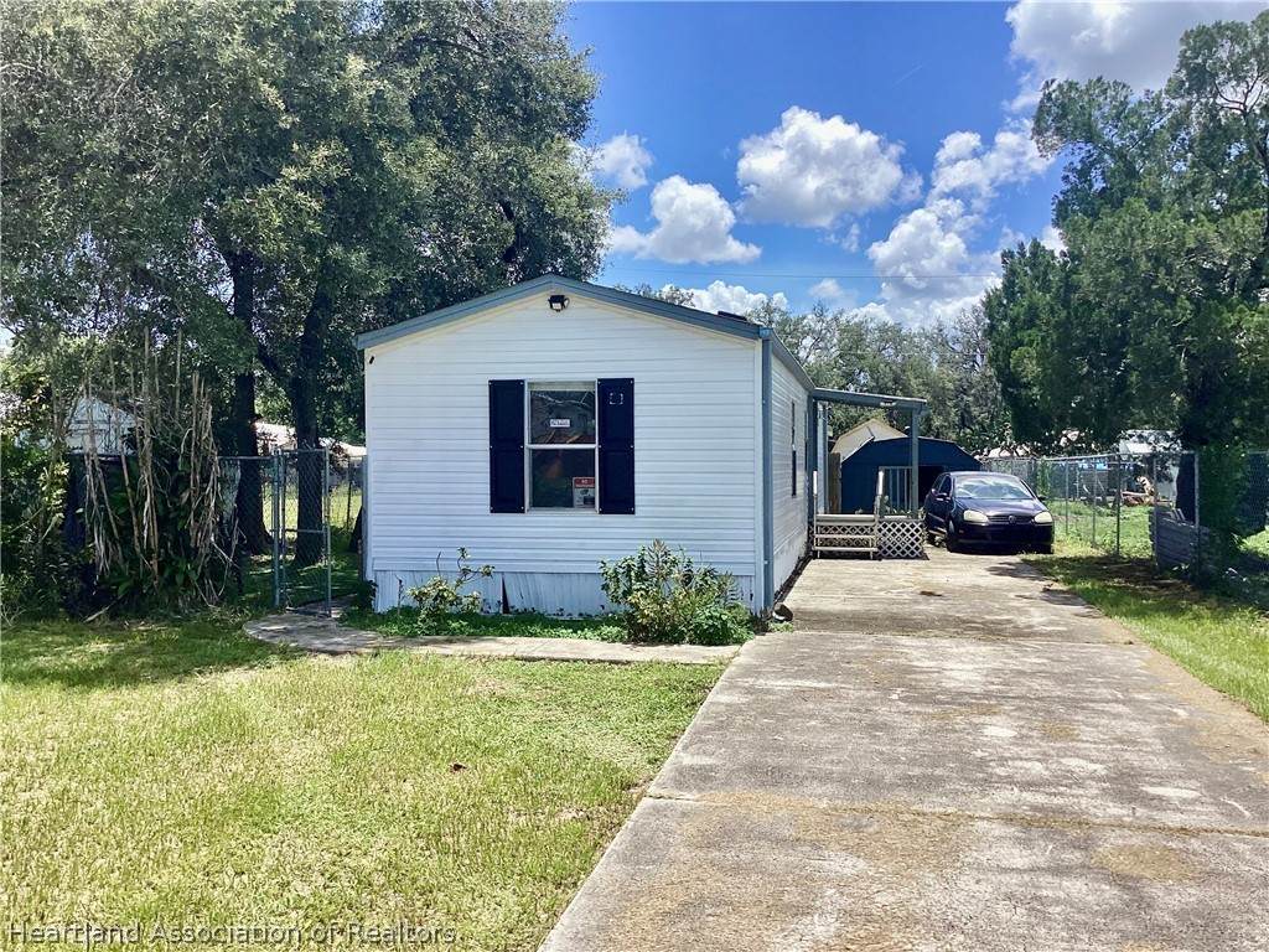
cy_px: 476
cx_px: 634
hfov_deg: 58.4
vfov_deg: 45.4
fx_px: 1136
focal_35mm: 31
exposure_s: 1/1199
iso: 25
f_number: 2.4
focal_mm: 3.3
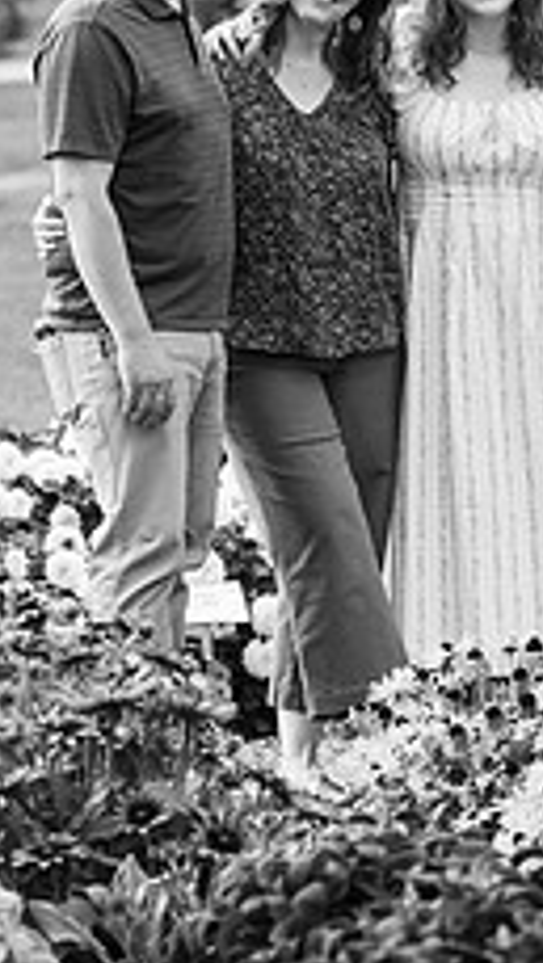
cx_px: 539
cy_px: 332
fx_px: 8847
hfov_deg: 3.5
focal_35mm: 346
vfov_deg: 6.2
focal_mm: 168
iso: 2500
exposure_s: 1/200
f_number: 5.6
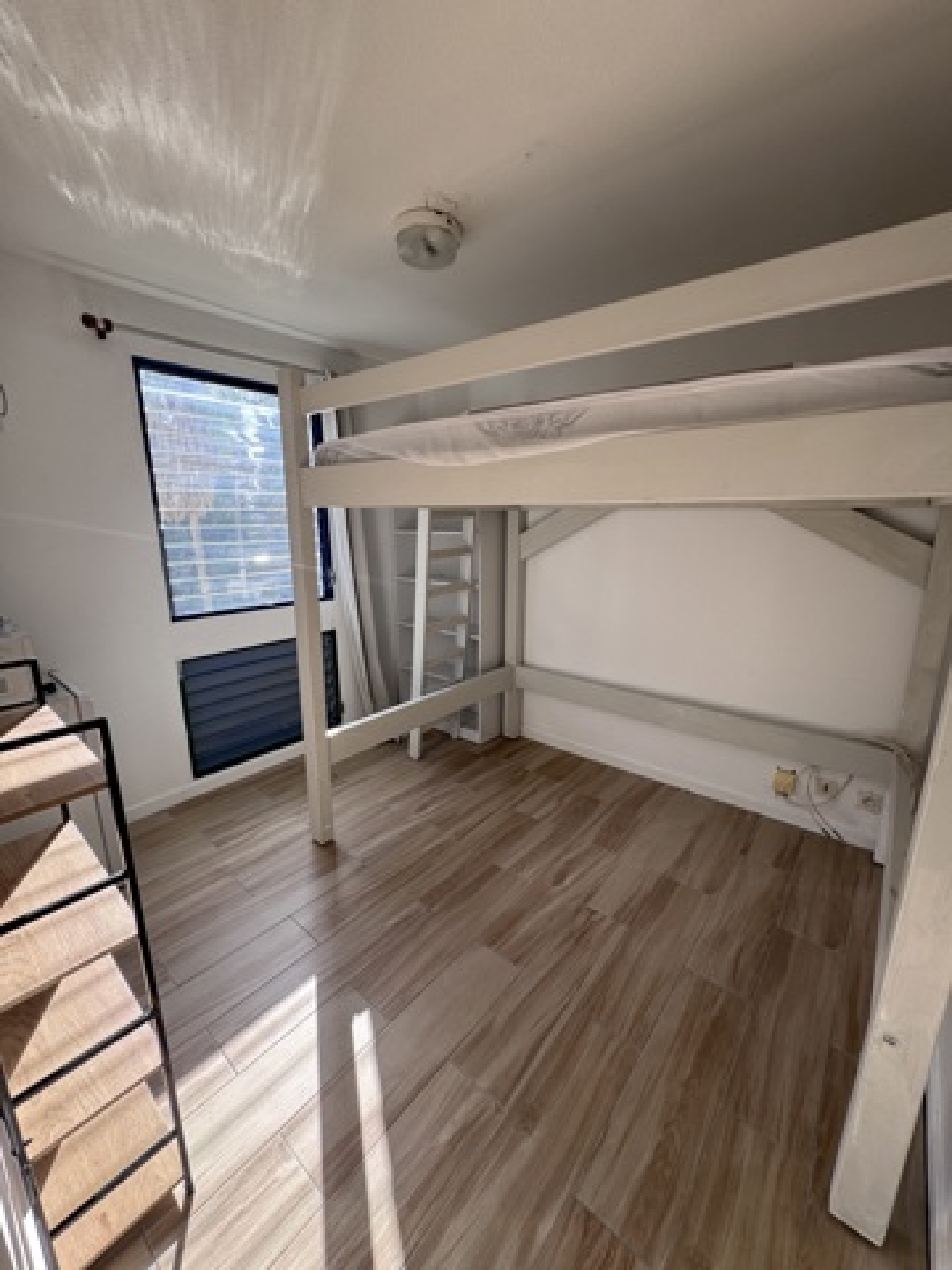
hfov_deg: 85.7
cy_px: 635
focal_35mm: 14
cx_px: 476
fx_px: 513
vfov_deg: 102.1
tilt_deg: -12.9
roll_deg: +0.5
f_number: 2.2
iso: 40
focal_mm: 2.22
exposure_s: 1/159
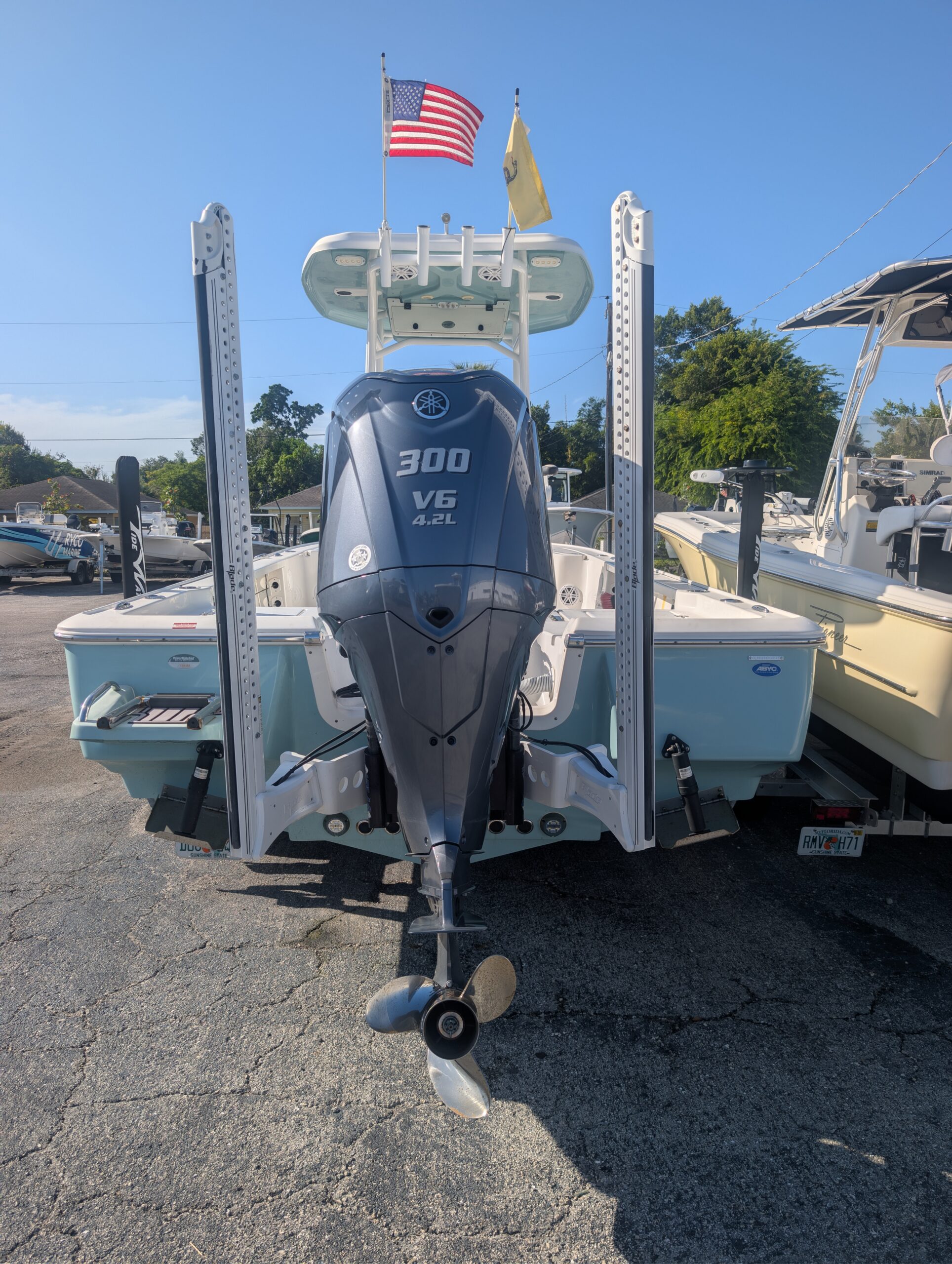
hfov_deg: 56.9
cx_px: 476
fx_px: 878
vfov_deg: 71.5
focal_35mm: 24
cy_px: 632
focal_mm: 6.9
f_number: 1.68
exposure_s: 1/1808
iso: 20
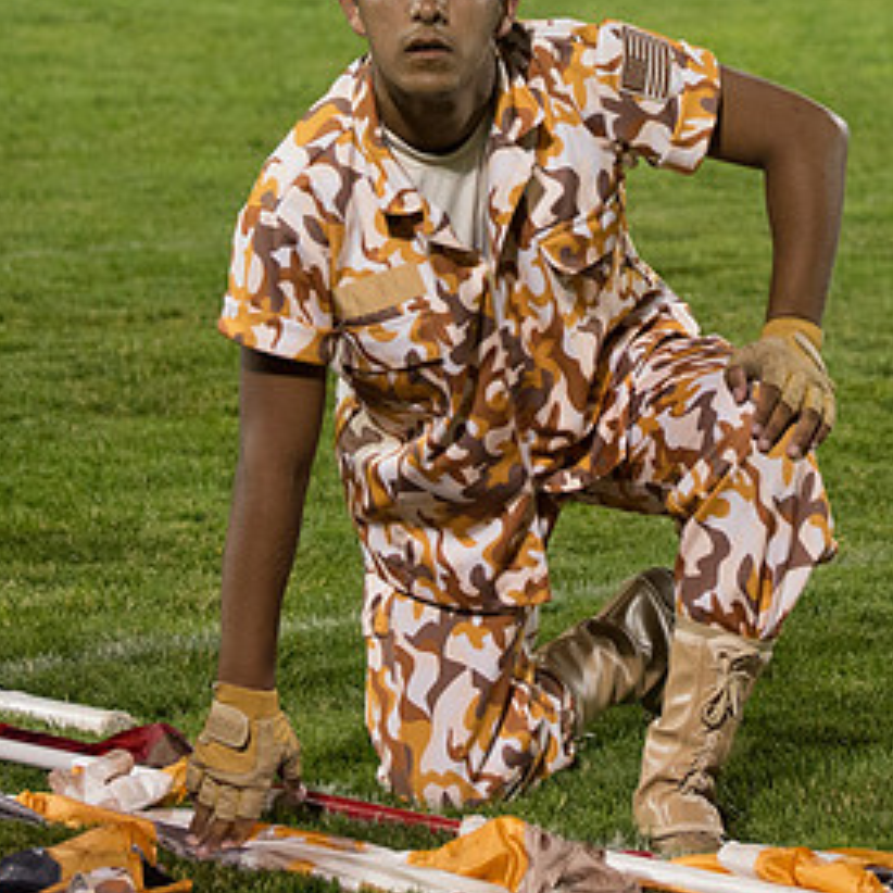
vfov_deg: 7.4
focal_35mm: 237
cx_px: 528
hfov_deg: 7.4
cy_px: 75
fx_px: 6917
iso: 3600
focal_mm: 80
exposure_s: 1/160
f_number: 4.5
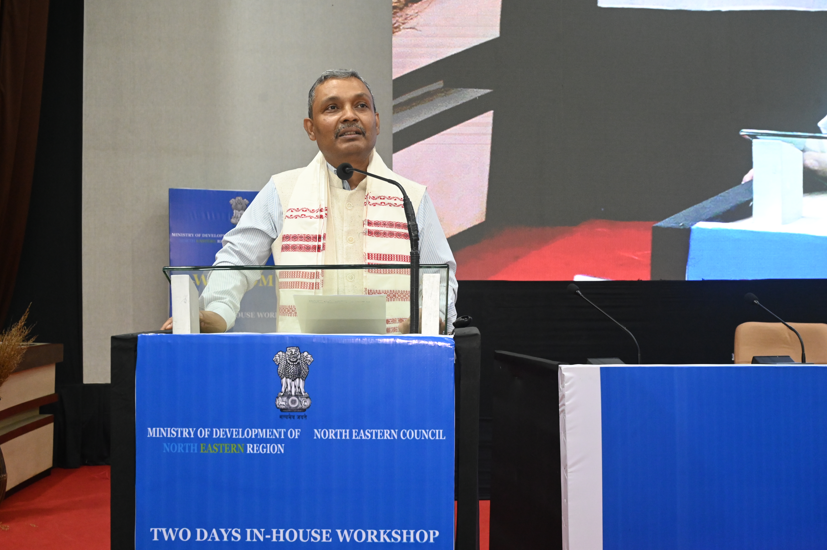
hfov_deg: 44.5
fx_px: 1010
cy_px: 278
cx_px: 420
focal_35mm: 44
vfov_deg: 30.5
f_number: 6.3
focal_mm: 43
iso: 6400
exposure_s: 1/125
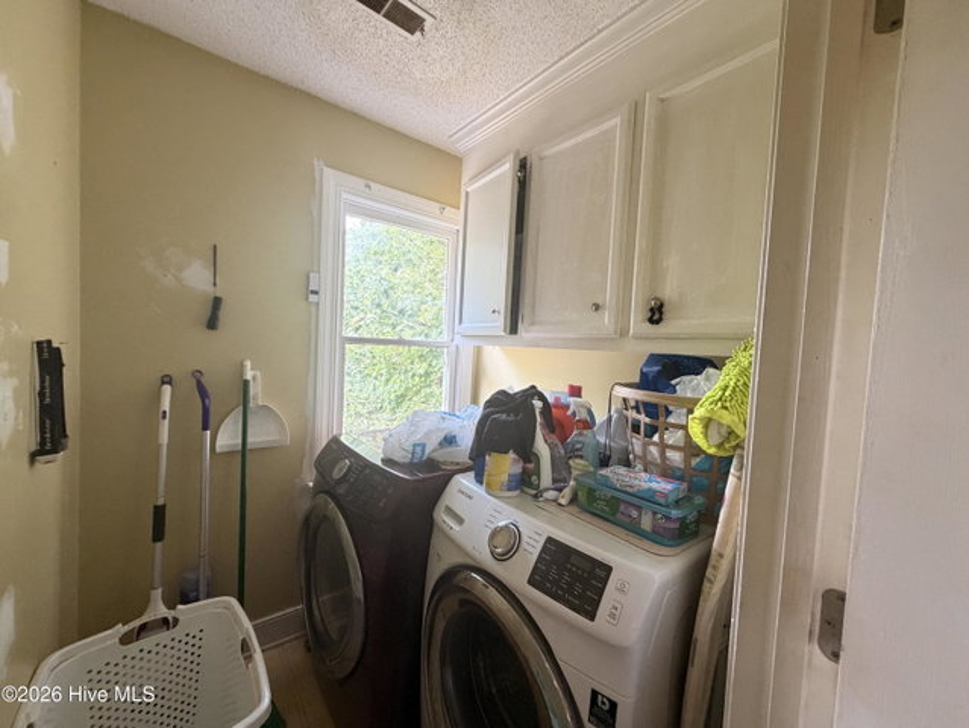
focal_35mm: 14
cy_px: 364
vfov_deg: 85.7
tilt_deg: -1.5
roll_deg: -3.0
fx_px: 392
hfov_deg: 102.0
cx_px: 484
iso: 320
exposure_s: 1/60
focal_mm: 2.22
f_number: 2.2
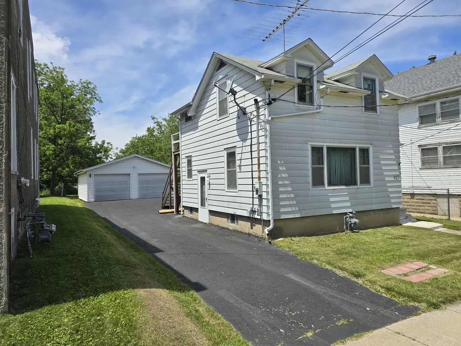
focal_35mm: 23
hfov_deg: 73.9
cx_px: 230
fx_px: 306
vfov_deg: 58.9
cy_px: 173
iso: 12
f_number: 1.7
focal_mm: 6.3
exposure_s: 1/887
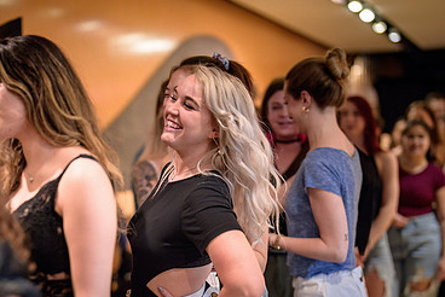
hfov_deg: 23.7
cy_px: 251
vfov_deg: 16.0
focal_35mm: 85
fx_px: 1051
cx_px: 129
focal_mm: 50
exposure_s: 1/250
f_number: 1.4
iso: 1250
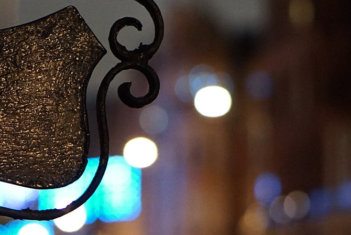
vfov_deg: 7.7
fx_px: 1747
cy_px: 115
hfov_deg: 11.4
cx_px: 16
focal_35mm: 179
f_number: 2
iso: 3200
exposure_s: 1/50
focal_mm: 50
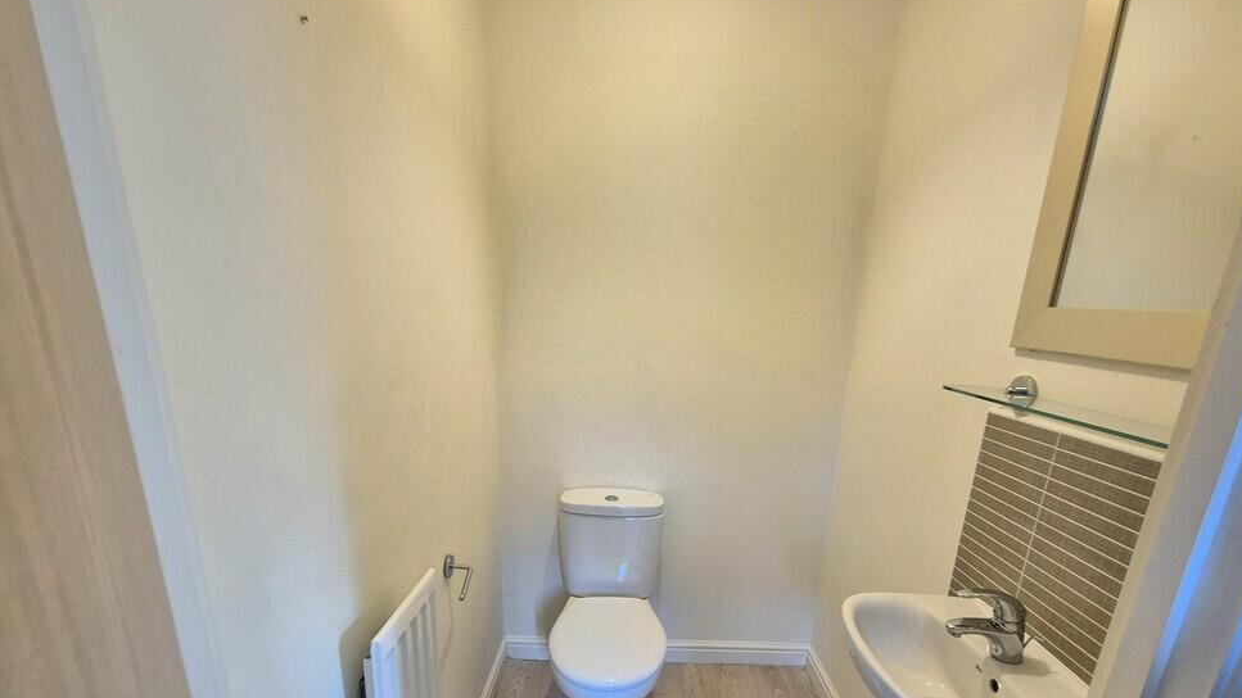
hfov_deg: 103.0
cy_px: 473
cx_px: 636
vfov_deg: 68.3
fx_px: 494
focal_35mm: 15
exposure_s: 1/50
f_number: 2.2
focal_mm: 2.2
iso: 125
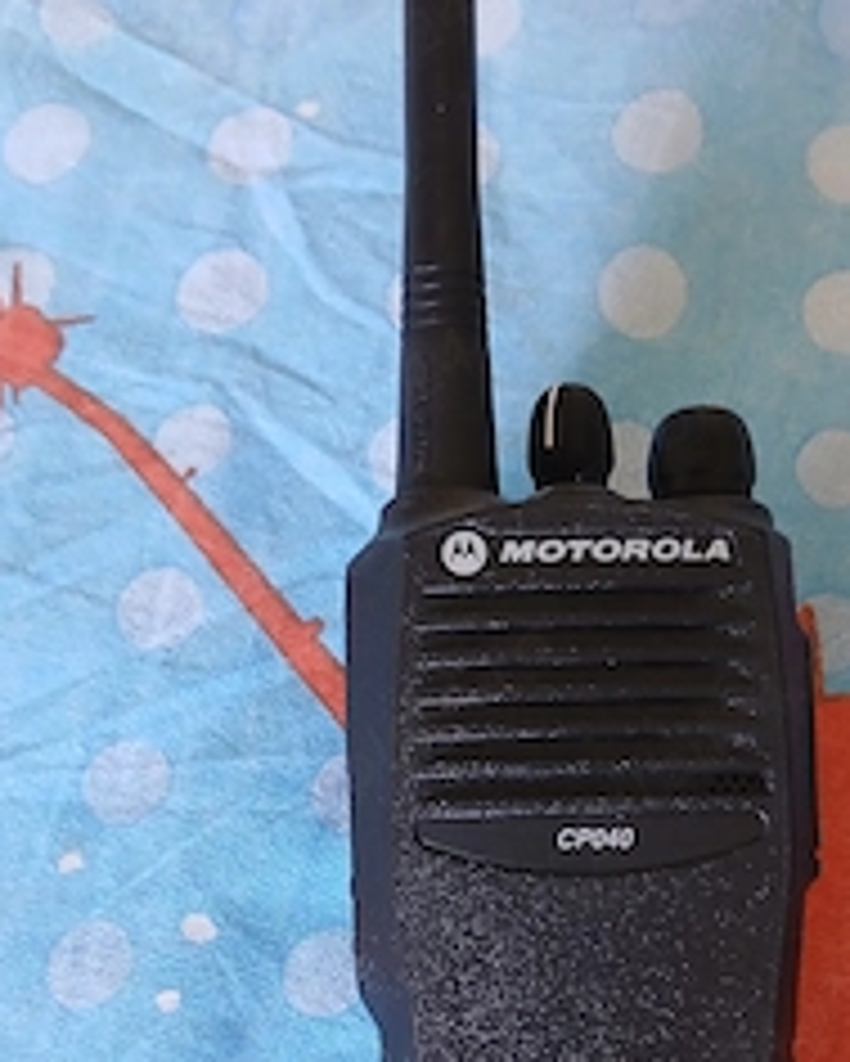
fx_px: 1351
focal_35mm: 43
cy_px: 810
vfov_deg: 41.5
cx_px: 562
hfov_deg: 34.6
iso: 400
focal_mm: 3.98
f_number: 1.8
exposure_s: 1/25.1
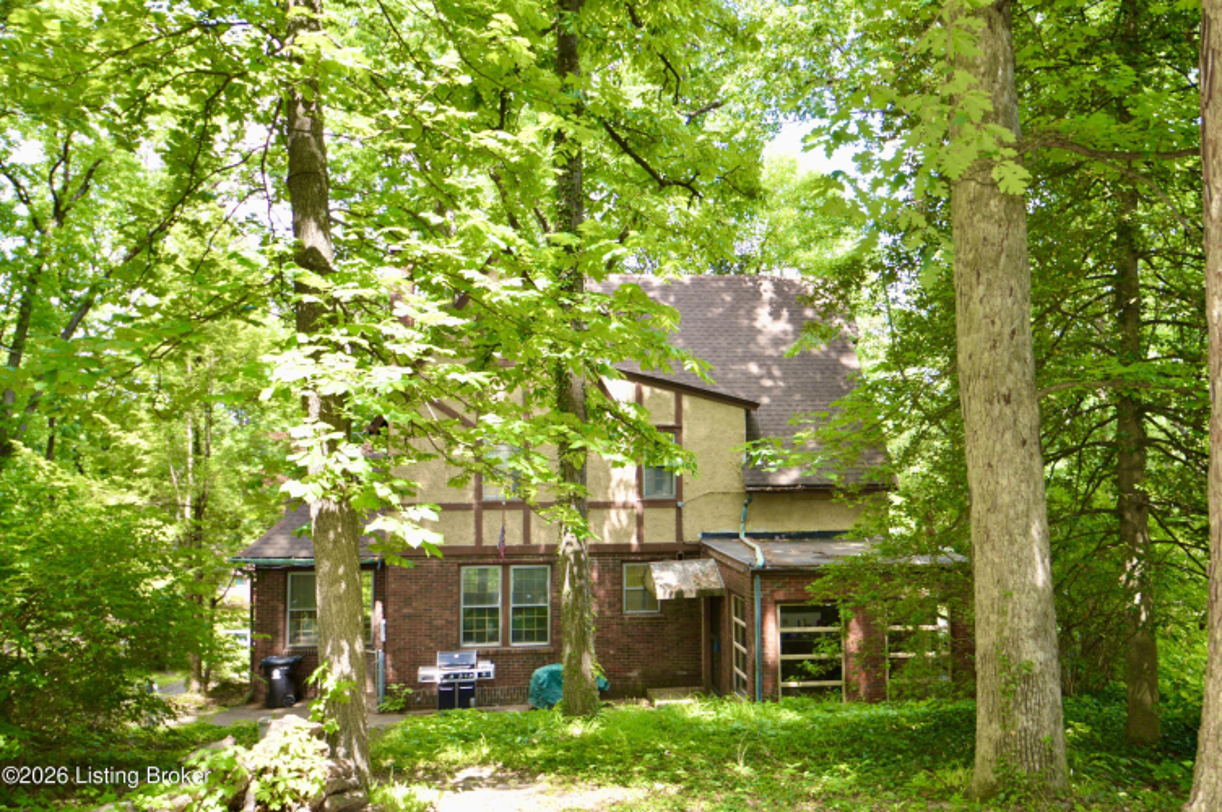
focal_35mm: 30
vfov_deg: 43.5
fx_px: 1017
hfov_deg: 62.0
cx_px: 611
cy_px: 406
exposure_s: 1/125
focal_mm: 20
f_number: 4.5
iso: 250
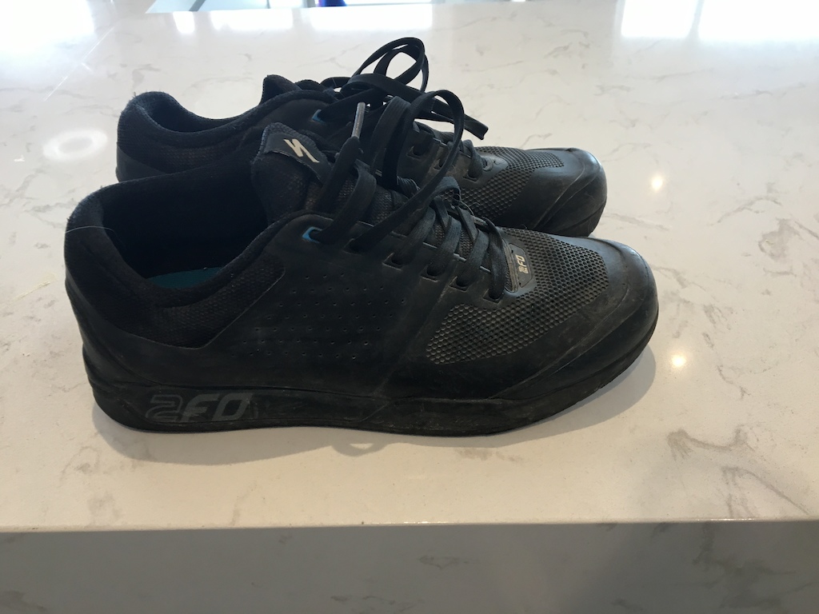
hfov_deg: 61.7
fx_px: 686
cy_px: 307
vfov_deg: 48.2
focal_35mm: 29
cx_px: 410
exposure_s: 1/30
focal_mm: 4.15
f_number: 2.2
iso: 40
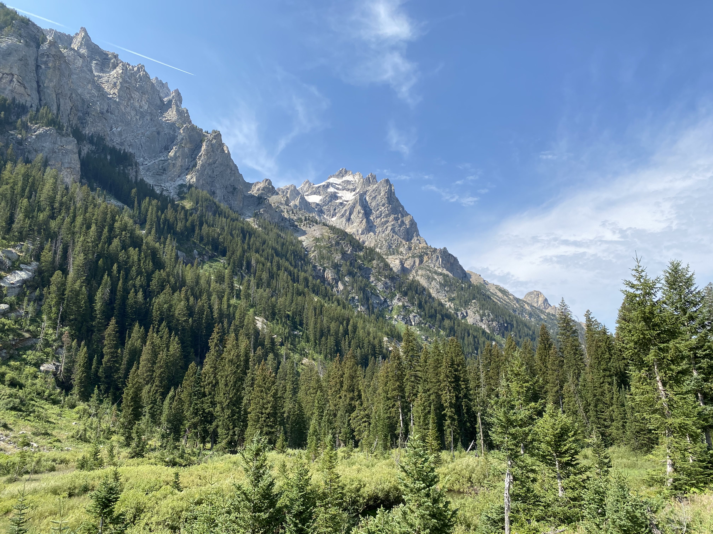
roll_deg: +0.7
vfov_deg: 53.1
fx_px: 536
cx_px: 356
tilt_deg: +17.3
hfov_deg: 67.3
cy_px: 267
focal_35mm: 26
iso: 32
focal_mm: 4.25
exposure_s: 1/1927
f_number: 1.8
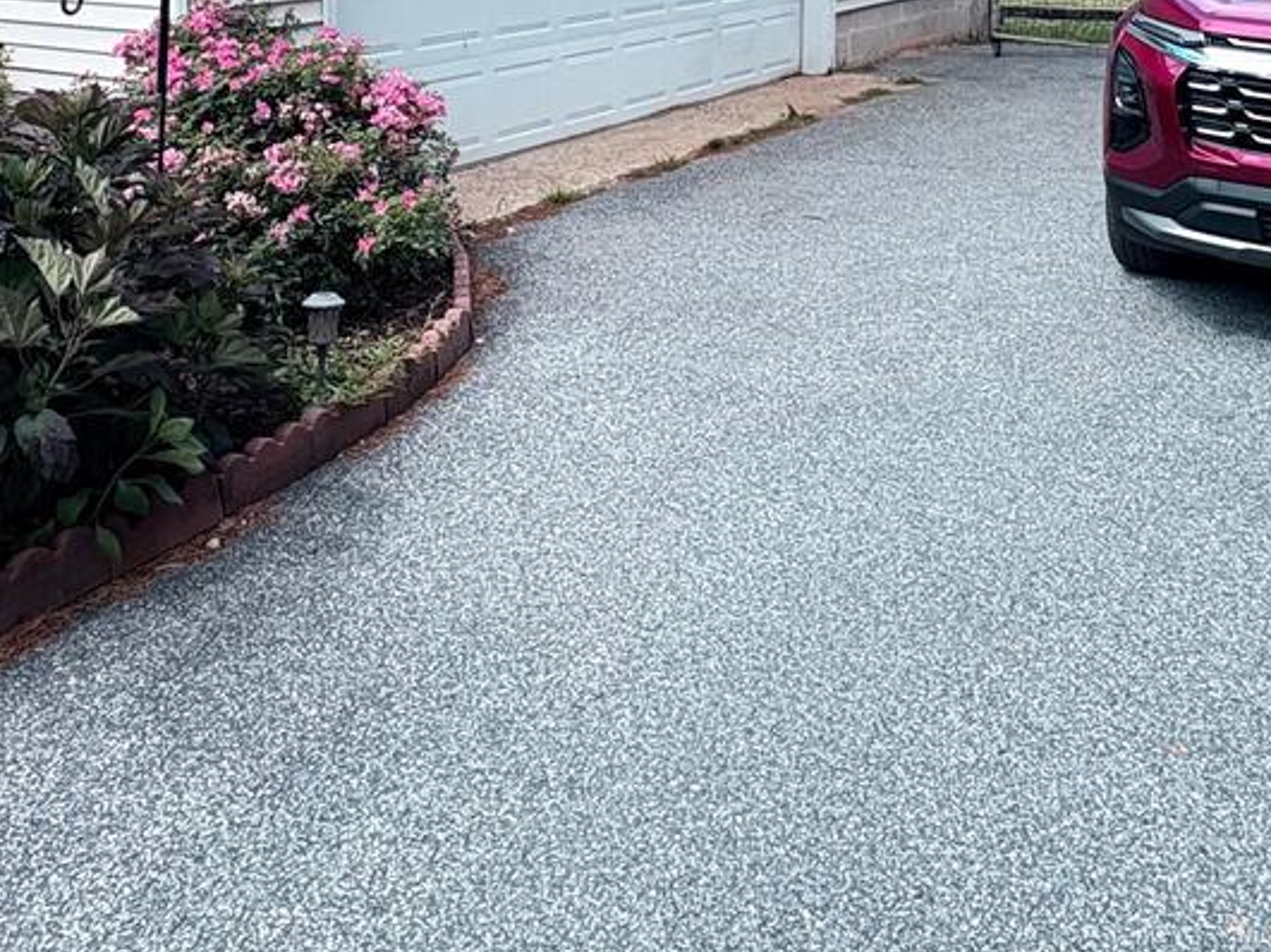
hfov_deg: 49.0
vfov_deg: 33.0
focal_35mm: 38
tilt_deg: +1.3
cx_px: 651
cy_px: -96
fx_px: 1395
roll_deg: -2.6
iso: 64
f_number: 2.2
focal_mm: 2.22
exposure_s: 1/636
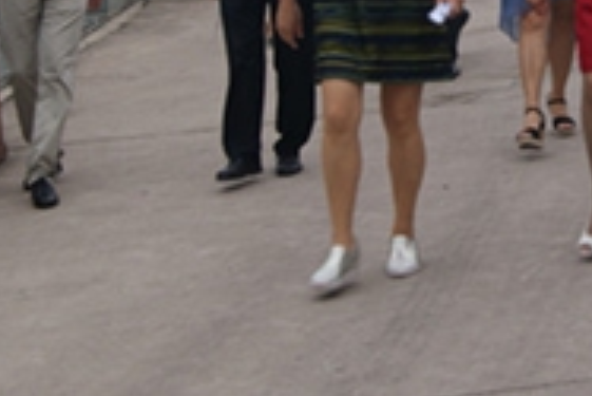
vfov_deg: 9.7
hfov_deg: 14.2
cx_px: 684
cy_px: -57
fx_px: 2309
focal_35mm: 140
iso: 200
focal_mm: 35
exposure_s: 1/80
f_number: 13
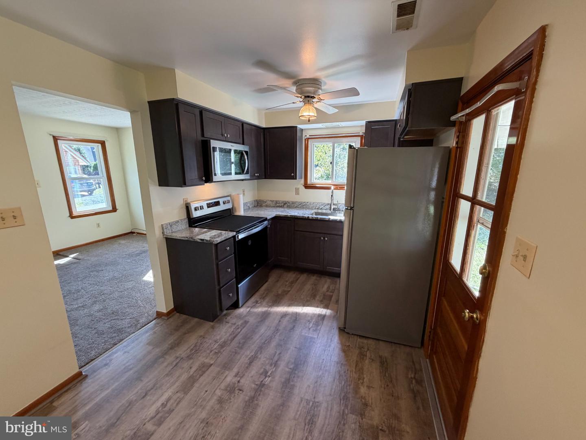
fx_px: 237
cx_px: 293
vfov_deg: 85.7
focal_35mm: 14
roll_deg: +0.1
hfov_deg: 102.1
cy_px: 220
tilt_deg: -12.7
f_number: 2.2
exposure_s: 1/120
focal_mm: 2.22
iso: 250
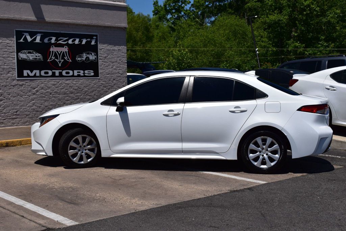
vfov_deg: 25.7
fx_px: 504
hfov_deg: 37.9
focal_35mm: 52
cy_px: 116
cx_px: 173
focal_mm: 35
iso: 200
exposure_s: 1/800
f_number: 13
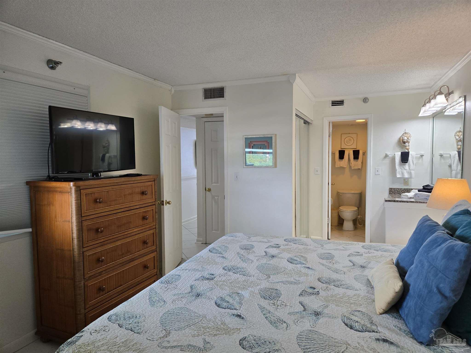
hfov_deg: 73.9
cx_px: 236
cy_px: 176
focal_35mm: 23
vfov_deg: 58.9
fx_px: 313
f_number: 1.8
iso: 125
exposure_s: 1/120
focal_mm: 5.4
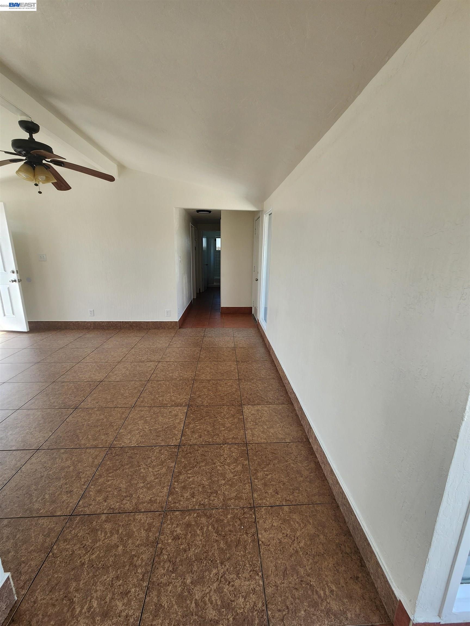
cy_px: 313
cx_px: 235
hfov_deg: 89.9
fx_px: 235
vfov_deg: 106.2
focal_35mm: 13
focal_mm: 2.2
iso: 50
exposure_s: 1/128
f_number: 2.2
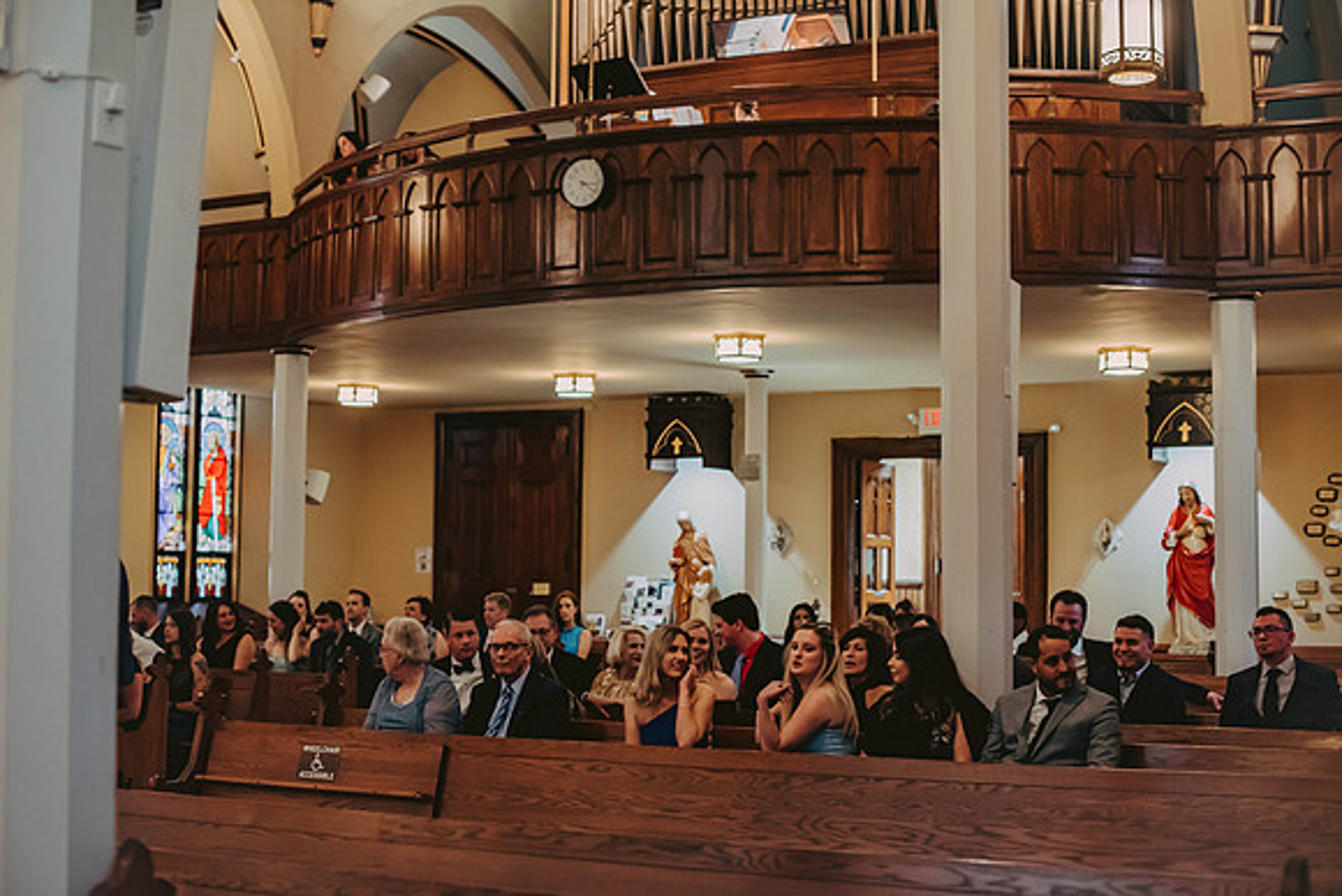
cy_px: 448
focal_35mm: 50
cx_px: 671
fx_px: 1864
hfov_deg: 39.6
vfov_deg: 27.0
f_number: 2.2
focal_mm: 50
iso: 1250
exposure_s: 1/160
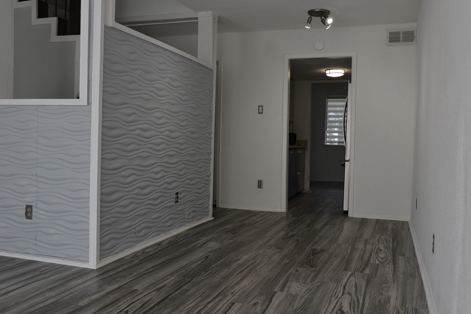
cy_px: 156
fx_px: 419
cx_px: 242
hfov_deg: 58.7
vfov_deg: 41.1
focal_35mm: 32
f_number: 5.6
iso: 320
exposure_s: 1/125
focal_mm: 20
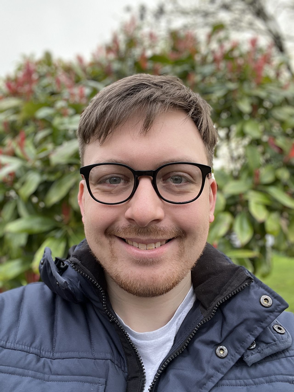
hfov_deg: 46.8
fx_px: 340
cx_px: 147
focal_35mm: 30
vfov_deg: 60.0
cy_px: 196
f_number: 2.2
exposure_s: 1/63
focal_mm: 2.71
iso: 100
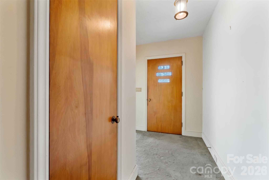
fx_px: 112
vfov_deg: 77.3
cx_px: 134
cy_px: 90
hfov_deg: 100.4
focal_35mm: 15
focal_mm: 10
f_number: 7.1
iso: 4000
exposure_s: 1/30
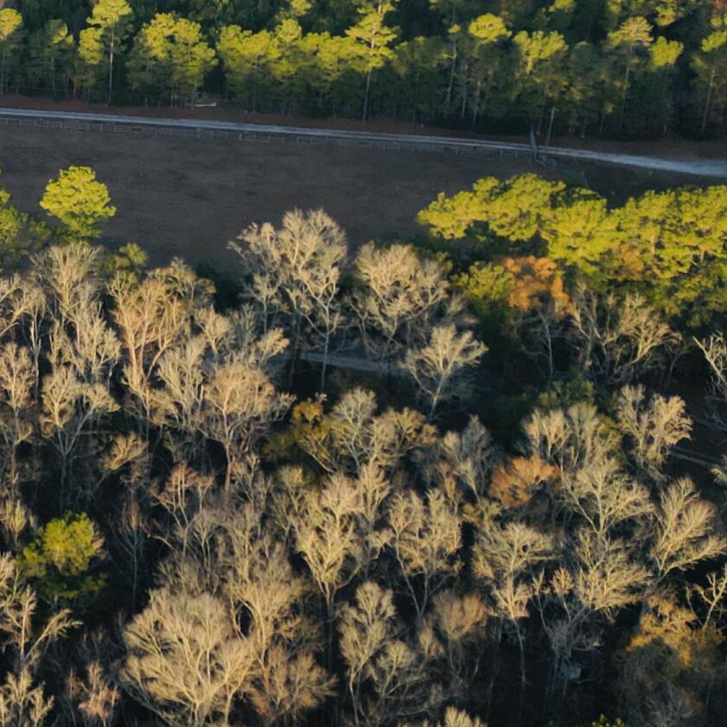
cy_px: 5
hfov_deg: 20.6
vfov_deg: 22.0
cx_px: -241
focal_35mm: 76
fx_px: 1806
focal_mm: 6.72
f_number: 1.7
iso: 100
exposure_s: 1/640
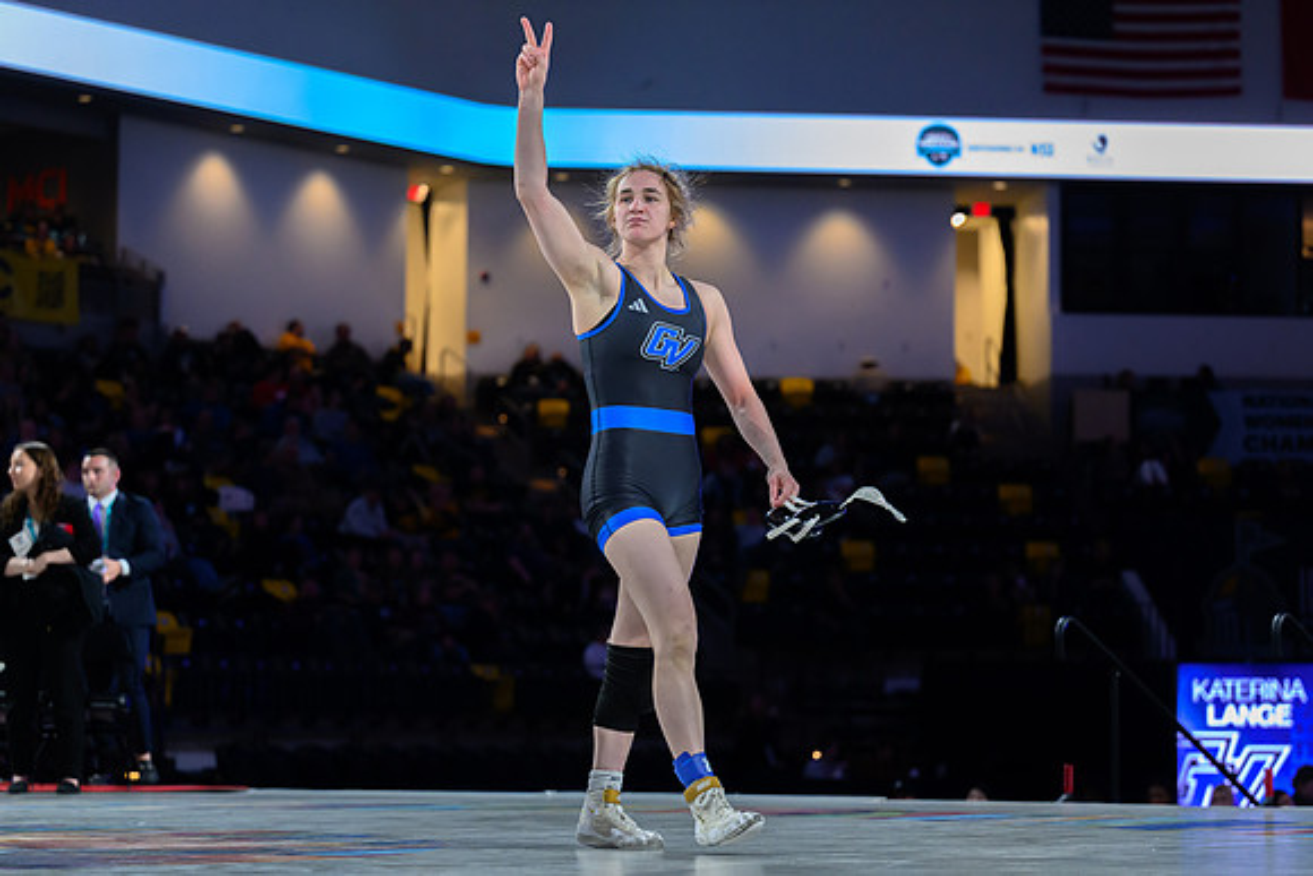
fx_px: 3312
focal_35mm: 91
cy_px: 460
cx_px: 617
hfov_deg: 22.4
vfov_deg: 15.1
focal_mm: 83
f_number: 2.8
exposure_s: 1/800
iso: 5000
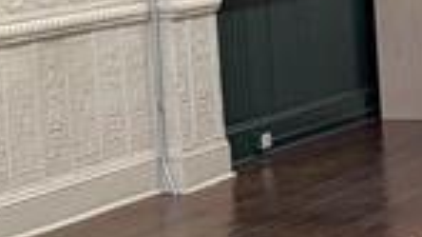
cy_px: -140
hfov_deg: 10.2
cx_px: -411
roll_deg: +4.0
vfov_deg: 6.1
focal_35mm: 196
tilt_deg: +1.0
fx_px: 2192
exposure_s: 1/153
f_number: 1.6
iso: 125
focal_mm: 5.96
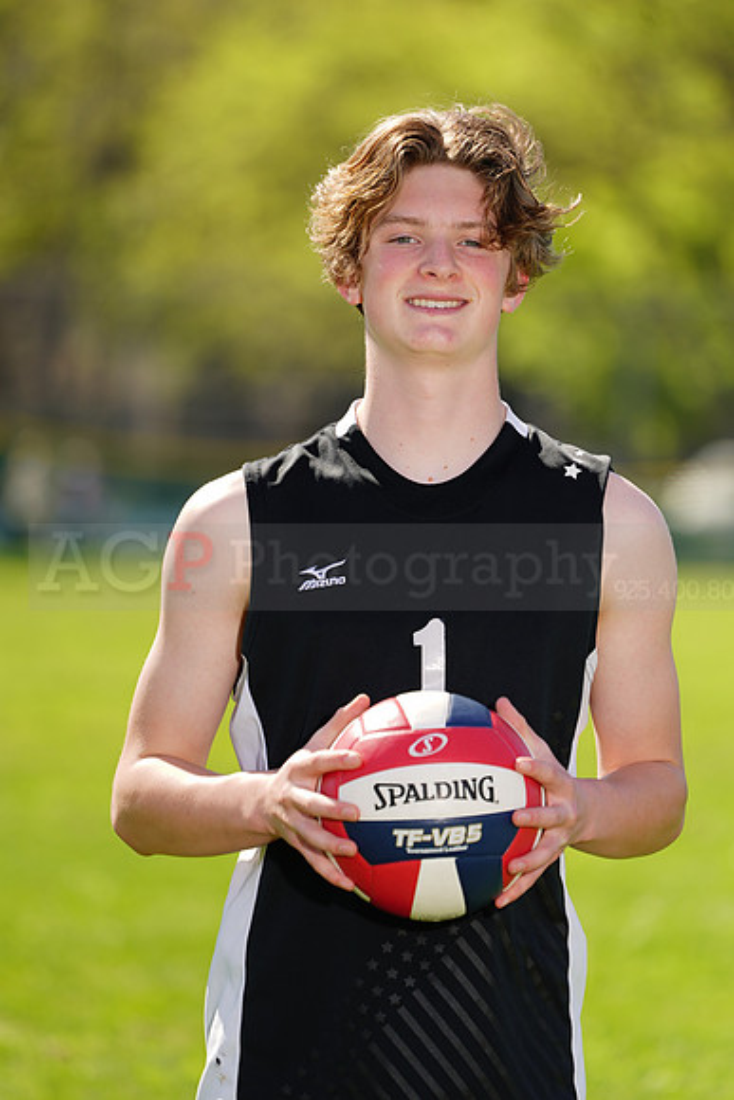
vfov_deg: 5.9
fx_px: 10636
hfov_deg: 4.0
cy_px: 550
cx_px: 367
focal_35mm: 348
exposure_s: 1/200
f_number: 6.3
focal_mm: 348
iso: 64
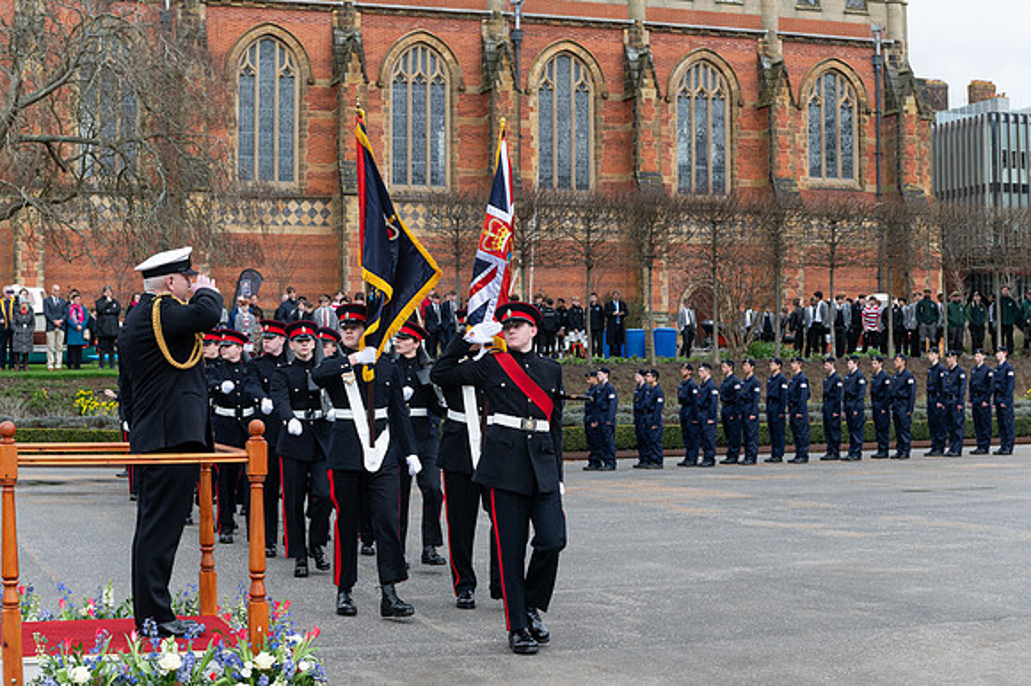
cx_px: 497
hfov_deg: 31.2
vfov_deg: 21.1
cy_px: 342
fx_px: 1846
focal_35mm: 65
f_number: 8
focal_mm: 62
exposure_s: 1/400
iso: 640
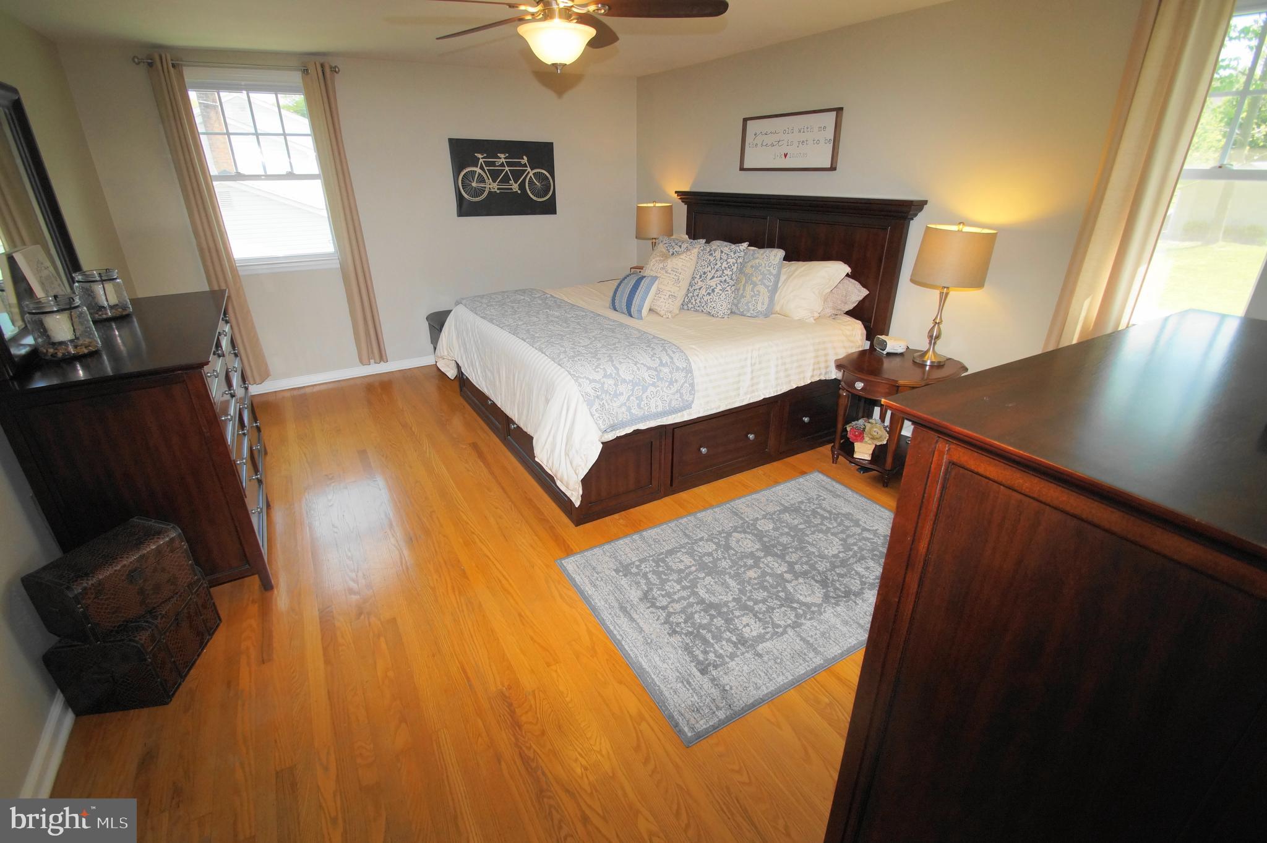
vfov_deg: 77.3
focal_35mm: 15
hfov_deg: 100.4
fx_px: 528
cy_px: 422
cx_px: 634
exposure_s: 1/160
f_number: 4
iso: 640
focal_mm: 10
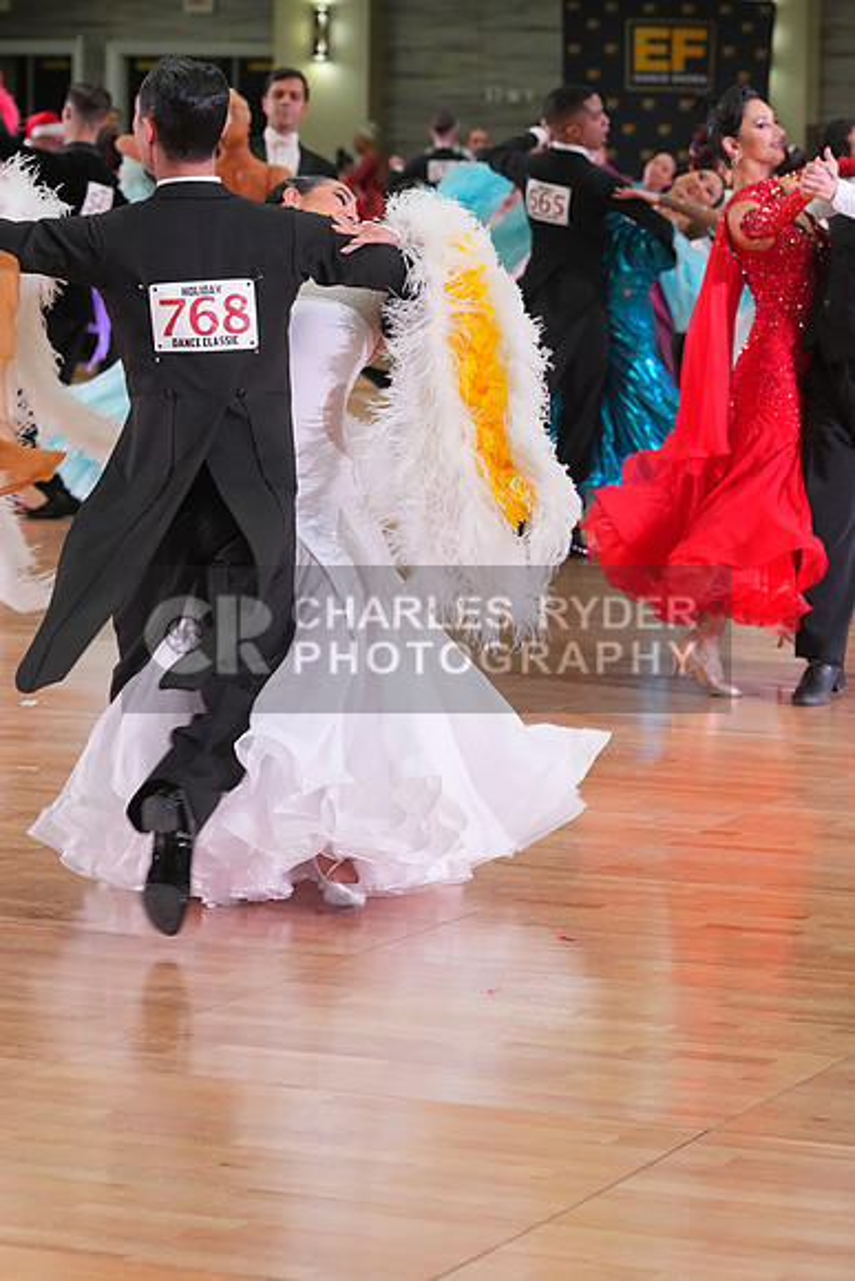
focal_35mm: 124
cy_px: 640
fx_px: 4415
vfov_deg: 16.5
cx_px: 428
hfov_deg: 11.1
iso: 3200
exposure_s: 1/200
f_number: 6.3
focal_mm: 124
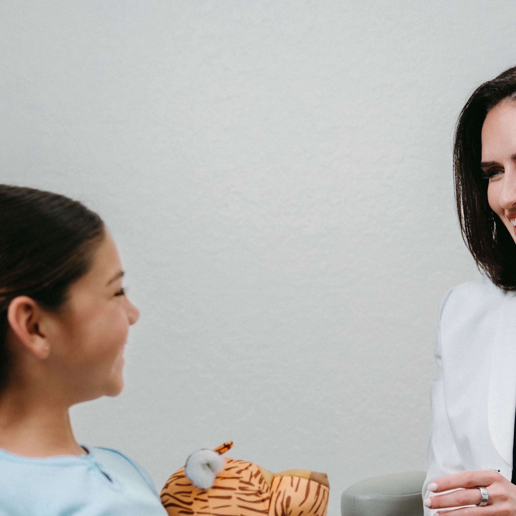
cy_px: 361
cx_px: 346
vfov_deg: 20.3
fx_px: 1433
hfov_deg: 20.3
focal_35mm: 85
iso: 500
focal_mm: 42.5
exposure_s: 1/200
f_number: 2.8
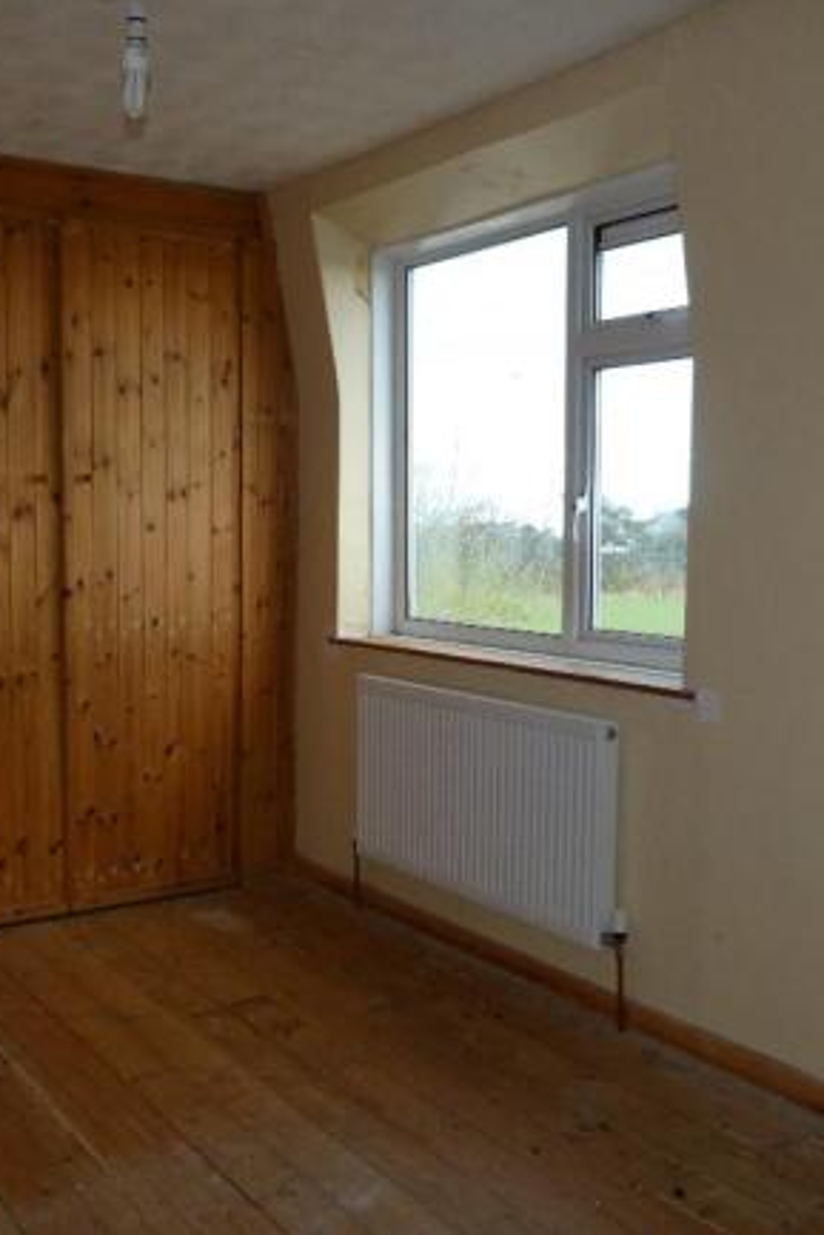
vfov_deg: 54.4
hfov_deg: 37.5
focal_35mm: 35
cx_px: 287
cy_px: 615
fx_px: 1201
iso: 80
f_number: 2.8
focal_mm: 4.5
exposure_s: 1/60
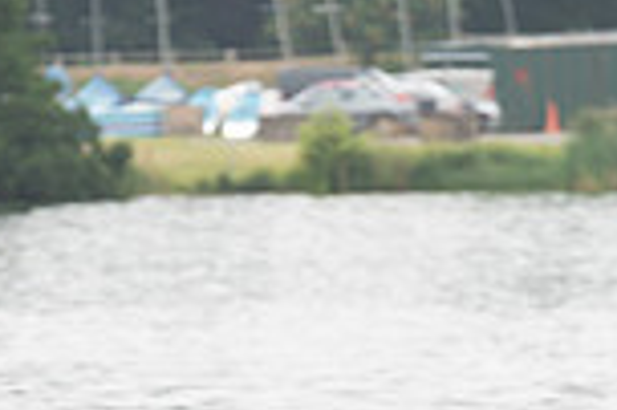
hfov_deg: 2.7
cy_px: 781
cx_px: 179
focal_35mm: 764
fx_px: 13080
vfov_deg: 1.8
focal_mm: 200
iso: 320
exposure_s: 1/400
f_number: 3.2
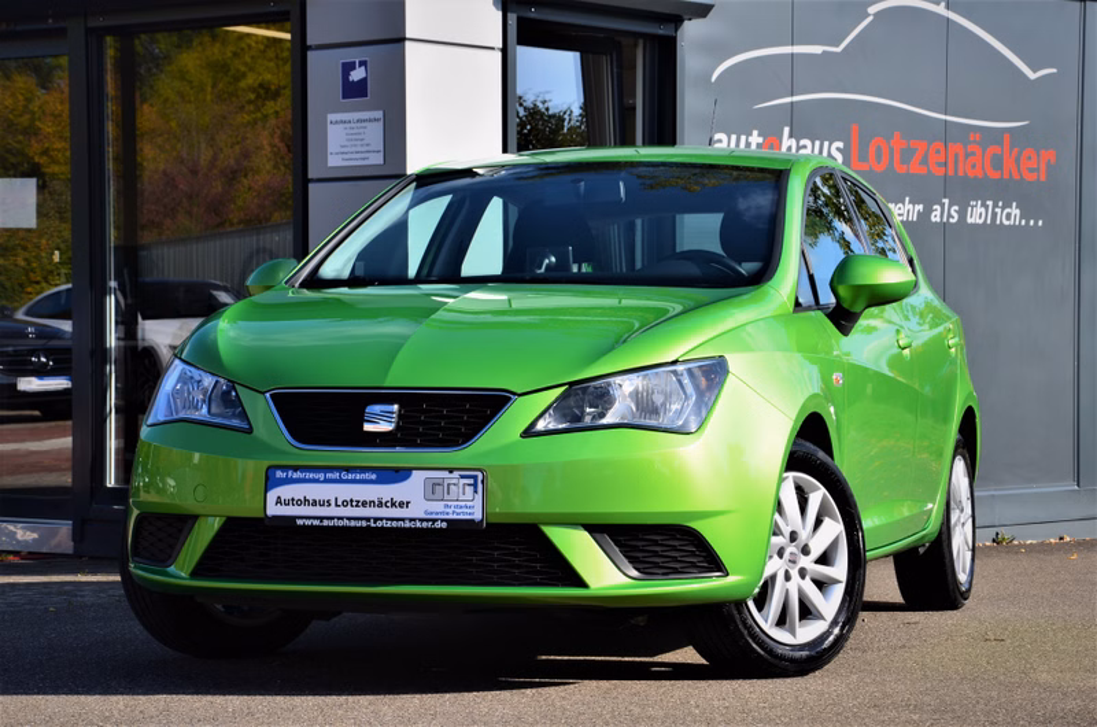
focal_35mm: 93
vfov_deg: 14.6
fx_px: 2828
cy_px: 364
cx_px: 548
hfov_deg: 22.0
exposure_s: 1/125
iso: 125
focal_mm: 62
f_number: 11
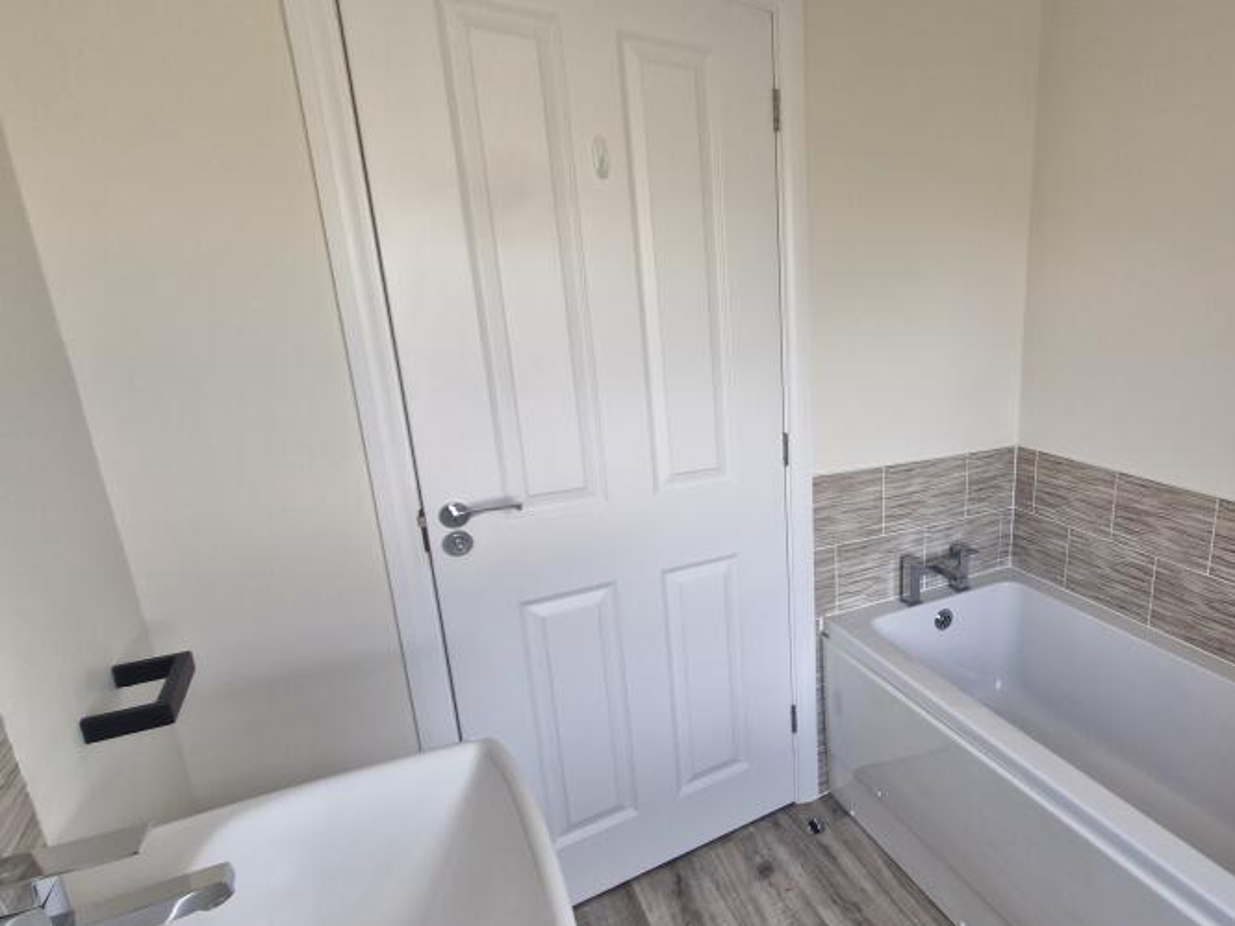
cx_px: 920
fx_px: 713
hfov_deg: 76.0
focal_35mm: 20
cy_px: 475
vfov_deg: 65.9
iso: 80
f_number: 2.2
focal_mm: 1.74
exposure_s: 1/100
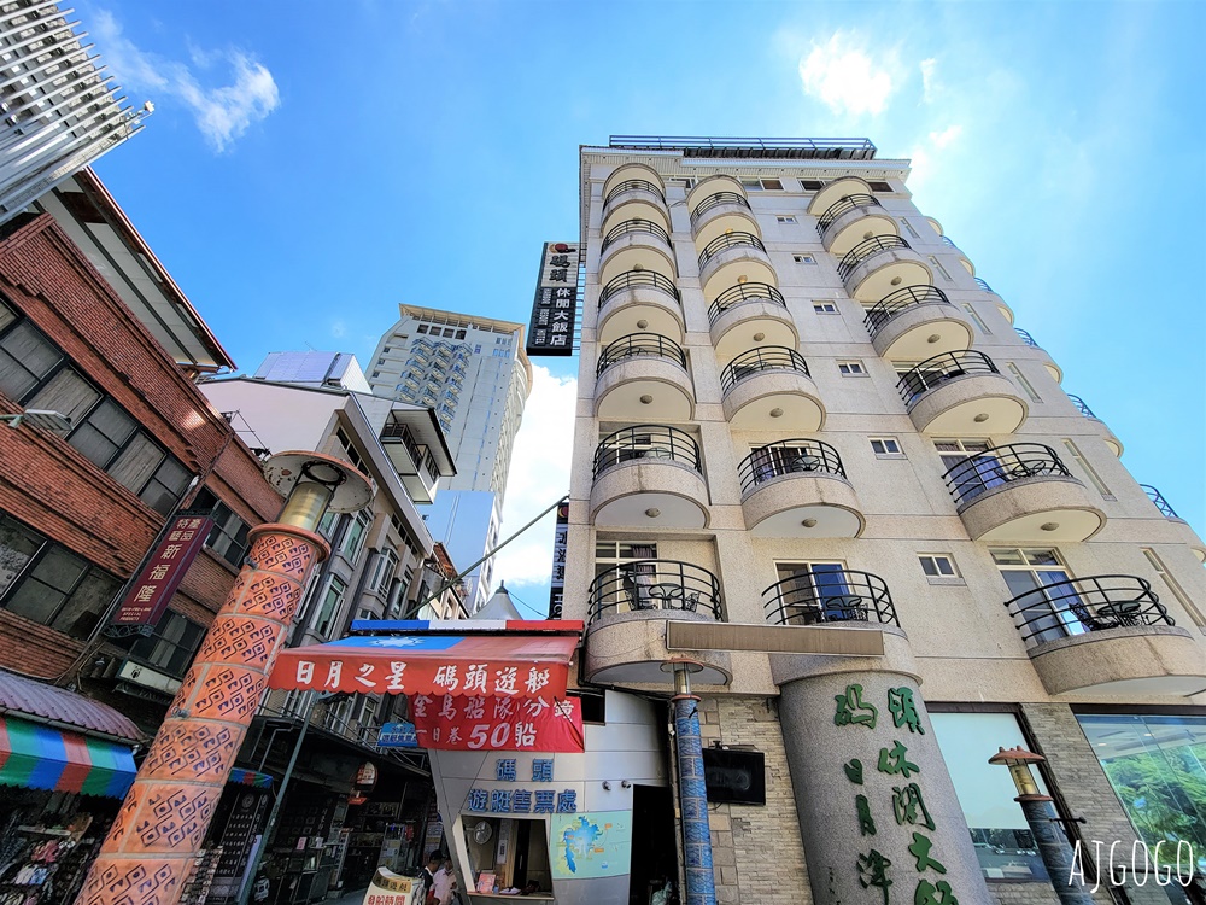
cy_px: 452
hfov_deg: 106.2
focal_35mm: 13
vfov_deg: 89.9
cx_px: 603
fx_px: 453
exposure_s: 1/1076
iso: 50
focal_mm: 2.2
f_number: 2.2
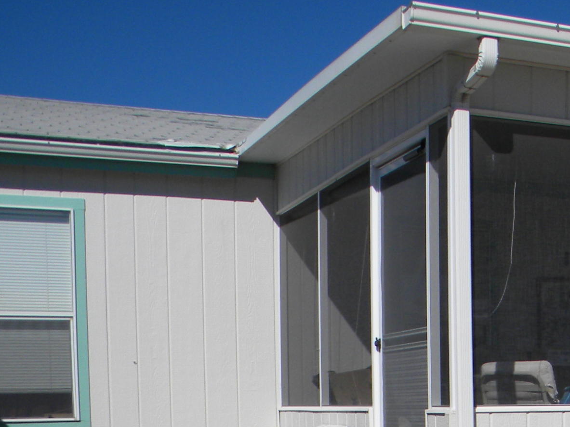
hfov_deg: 25.0
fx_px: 1169
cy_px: 520
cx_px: 665
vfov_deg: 19.4
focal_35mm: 71
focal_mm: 5
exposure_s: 1/813
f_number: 7
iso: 80
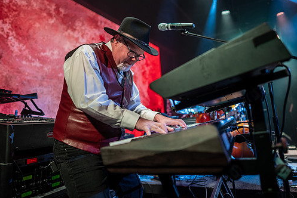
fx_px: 231
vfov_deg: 46.4
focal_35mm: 28
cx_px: 161
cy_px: 90
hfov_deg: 65.3
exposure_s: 1/200
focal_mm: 24
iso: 160
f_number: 1.4
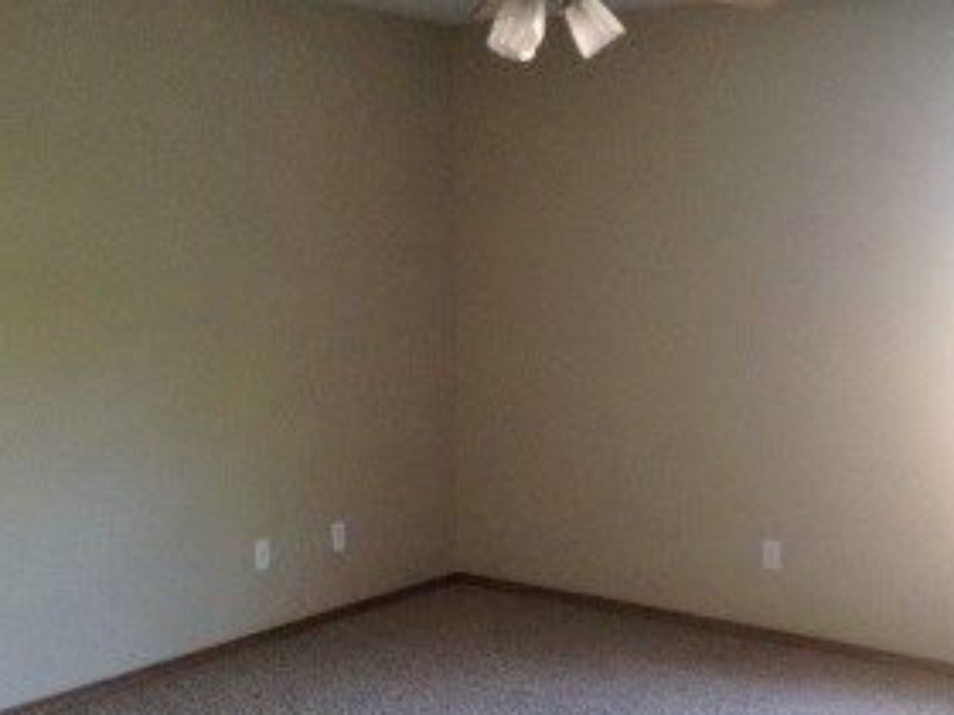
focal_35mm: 56
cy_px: 405
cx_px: 596
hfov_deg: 34.2
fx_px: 1543
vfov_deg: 26.1
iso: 200
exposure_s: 1/20
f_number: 2.4
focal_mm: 4.28
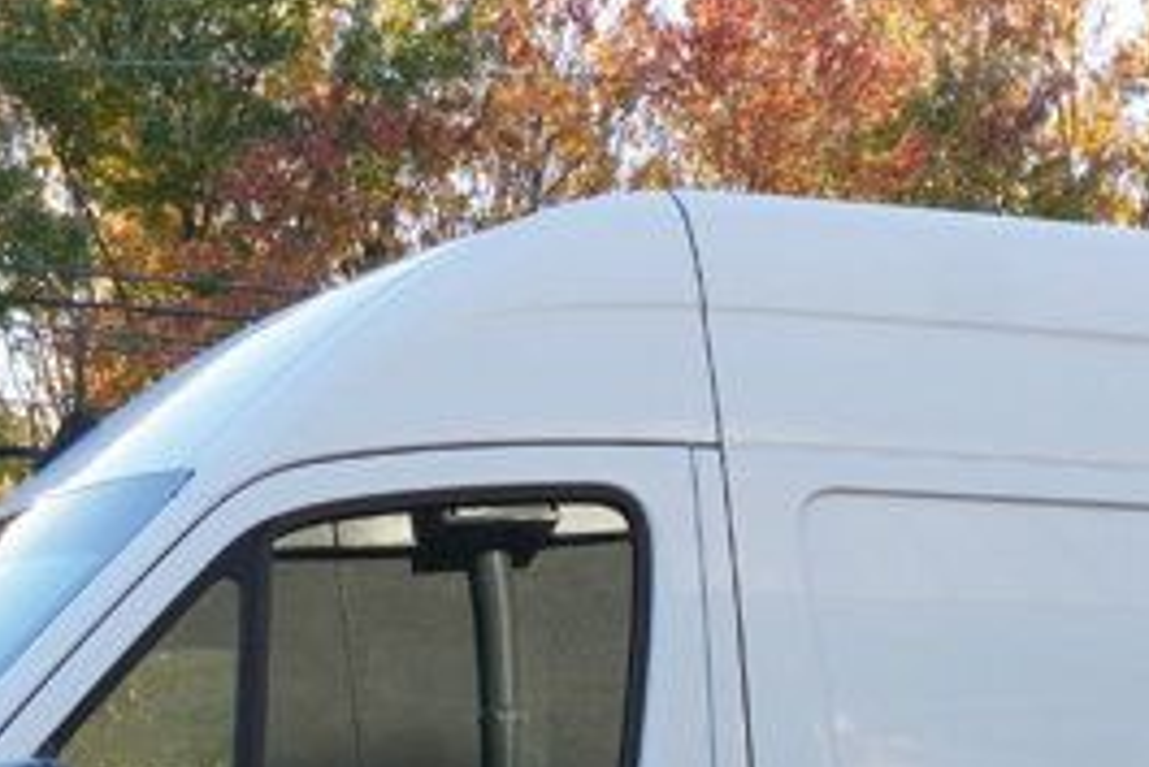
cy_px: 1298
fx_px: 3510
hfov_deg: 18.5
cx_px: 819
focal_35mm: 110
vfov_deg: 11.7
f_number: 9
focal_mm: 19
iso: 800
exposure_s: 1/250
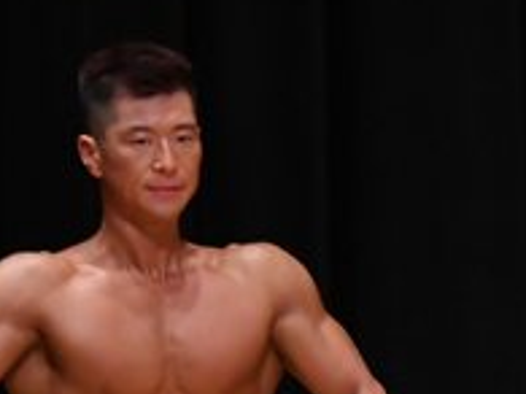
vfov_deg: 1.4
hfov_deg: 1.9
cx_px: 935
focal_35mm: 1031
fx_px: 15657
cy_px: 615
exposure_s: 1/400
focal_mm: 180
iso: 3200
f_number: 5.6
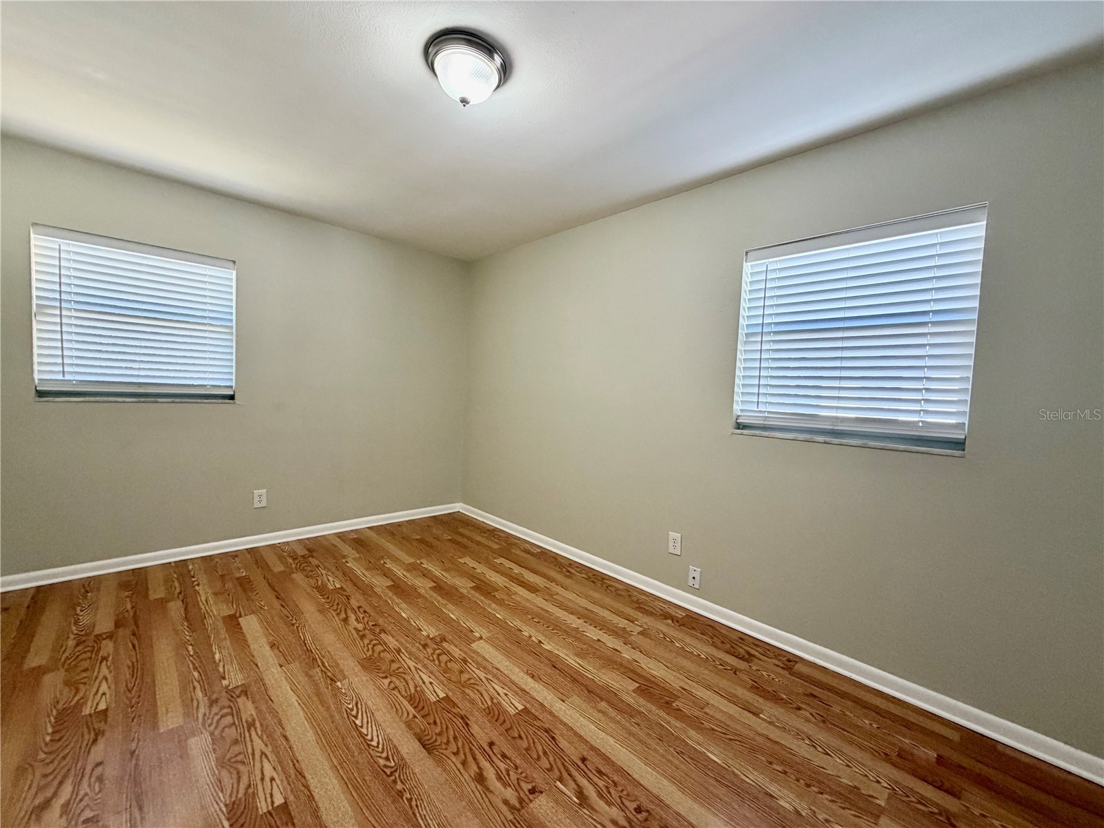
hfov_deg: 102.1
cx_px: 552
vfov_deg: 85.7
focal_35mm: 14
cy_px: 414
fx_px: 446
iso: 320
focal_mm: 2.22
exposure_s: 1/121
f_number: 2.2
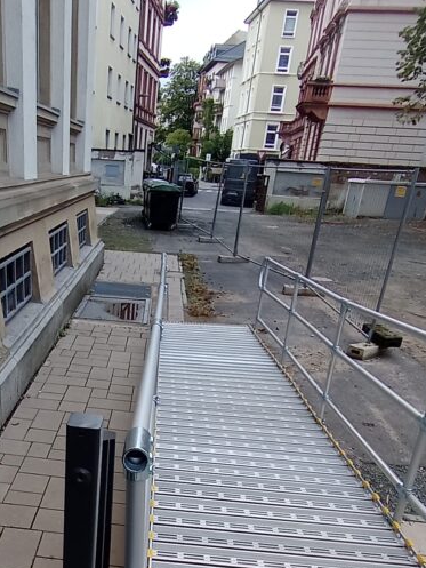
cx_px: 106
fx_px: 574
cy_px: 455
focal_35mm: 35
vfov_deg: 49.5
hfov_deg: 39.6
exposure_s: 1/308
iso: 100
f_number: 2.2
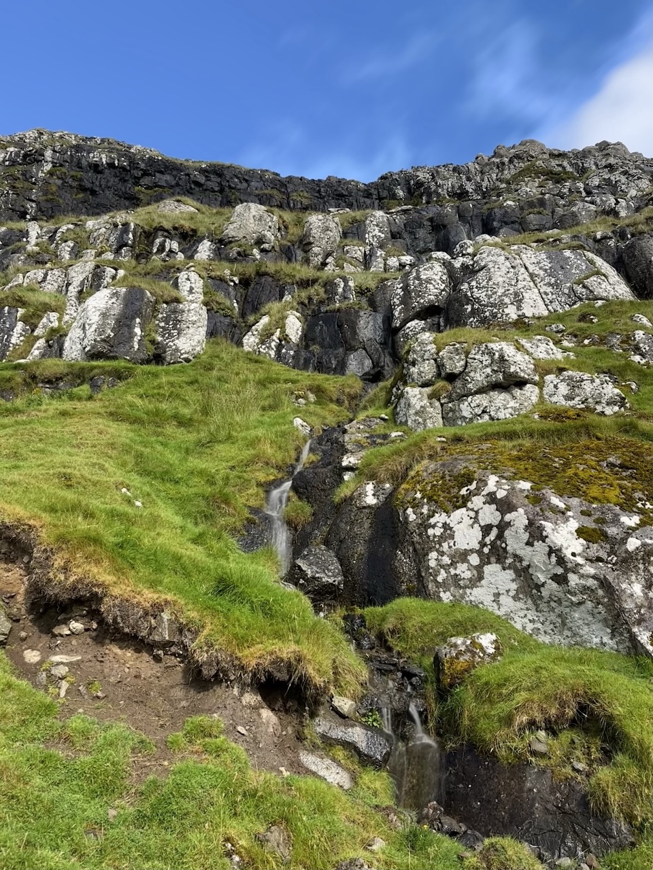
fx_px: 604
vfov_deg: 71.6
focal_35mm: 24
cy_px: 435
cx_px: 326
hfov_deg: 56.8
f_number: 1.78
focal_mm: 6.86
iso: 80
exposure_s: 1/1880
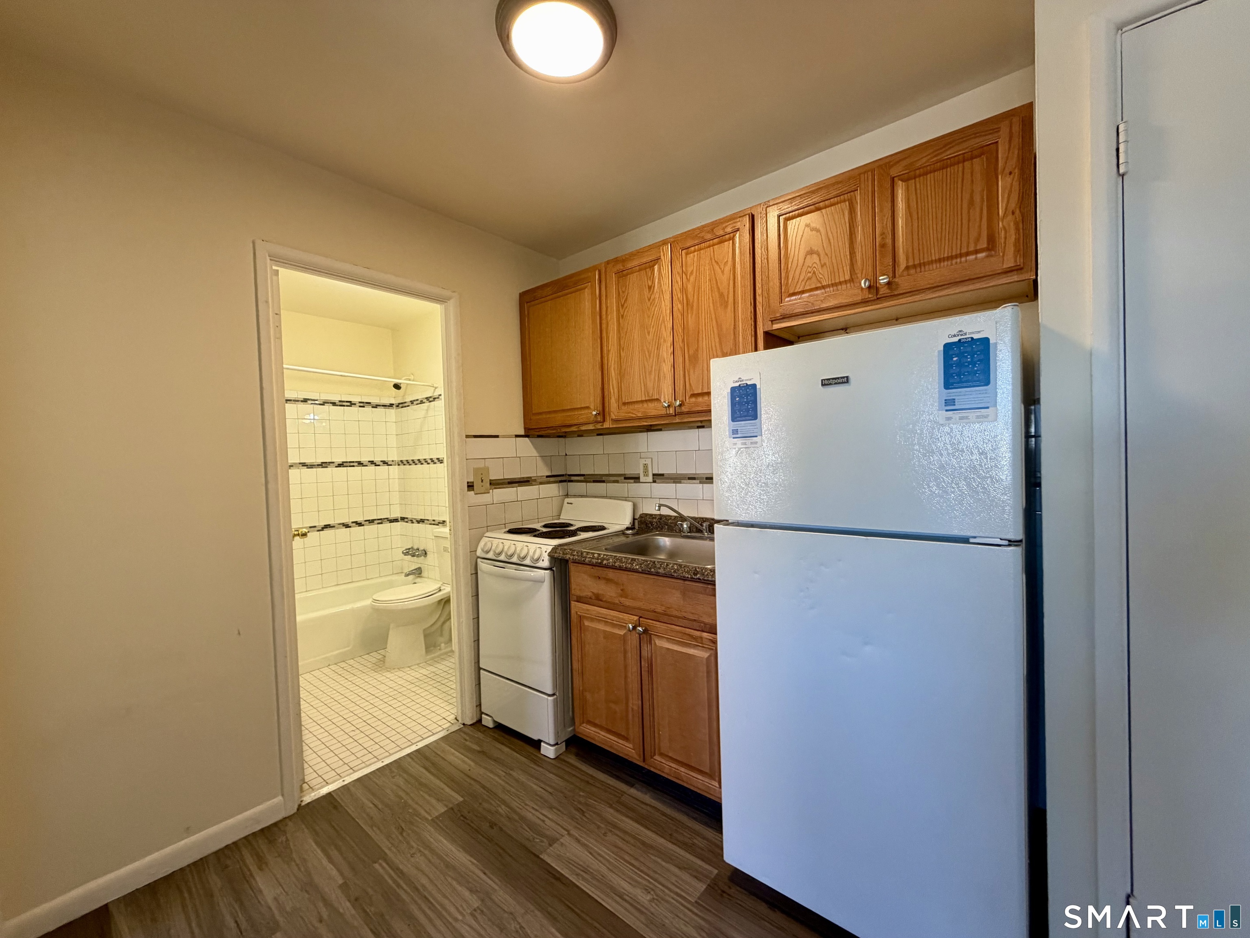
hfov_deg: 102.1
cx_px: 625
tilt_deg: -2.2
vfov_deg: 85.7
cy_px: 469
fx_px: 506
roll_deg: +1.8
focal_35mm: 14
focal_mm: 2.22
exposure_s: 1/120
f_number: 2.2
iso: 250
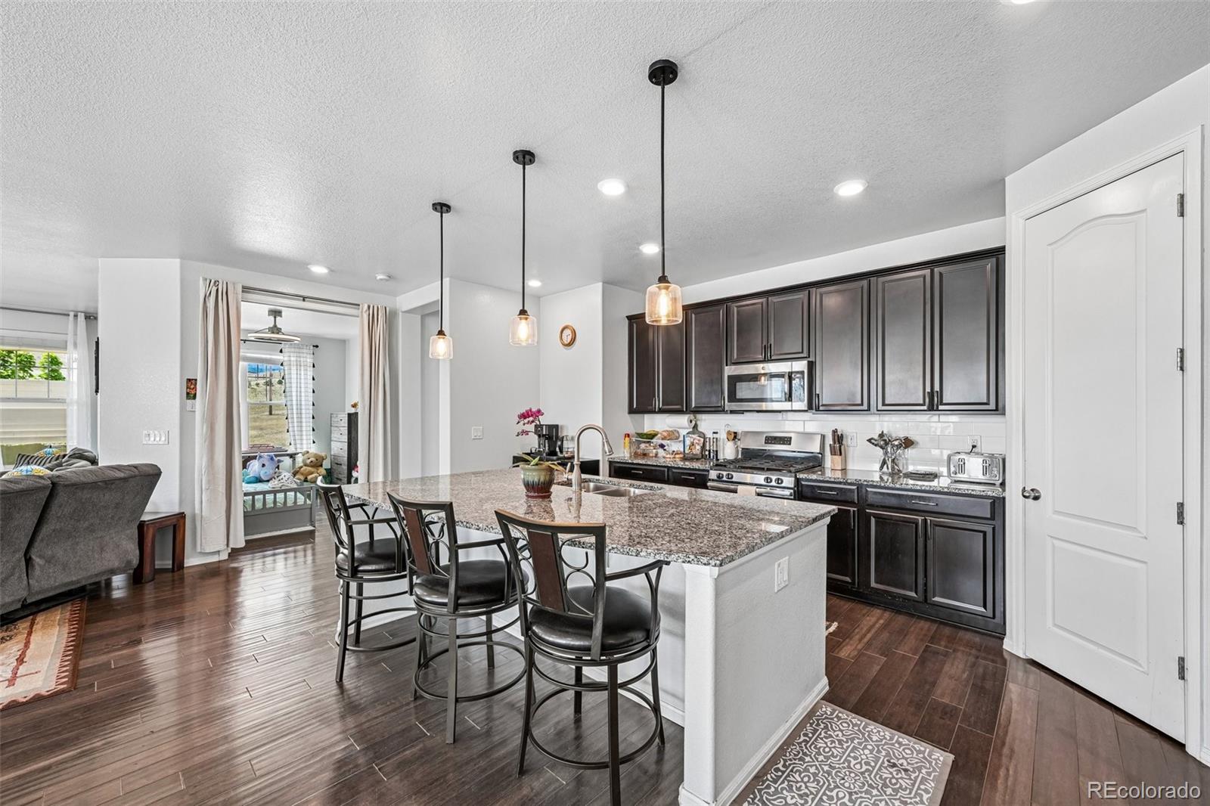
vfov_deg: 81.2
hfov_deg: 104.3
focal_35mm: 14
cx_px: 605
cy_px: 403
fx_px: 470
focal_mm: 14
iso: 400
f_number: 11
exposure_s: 1/13
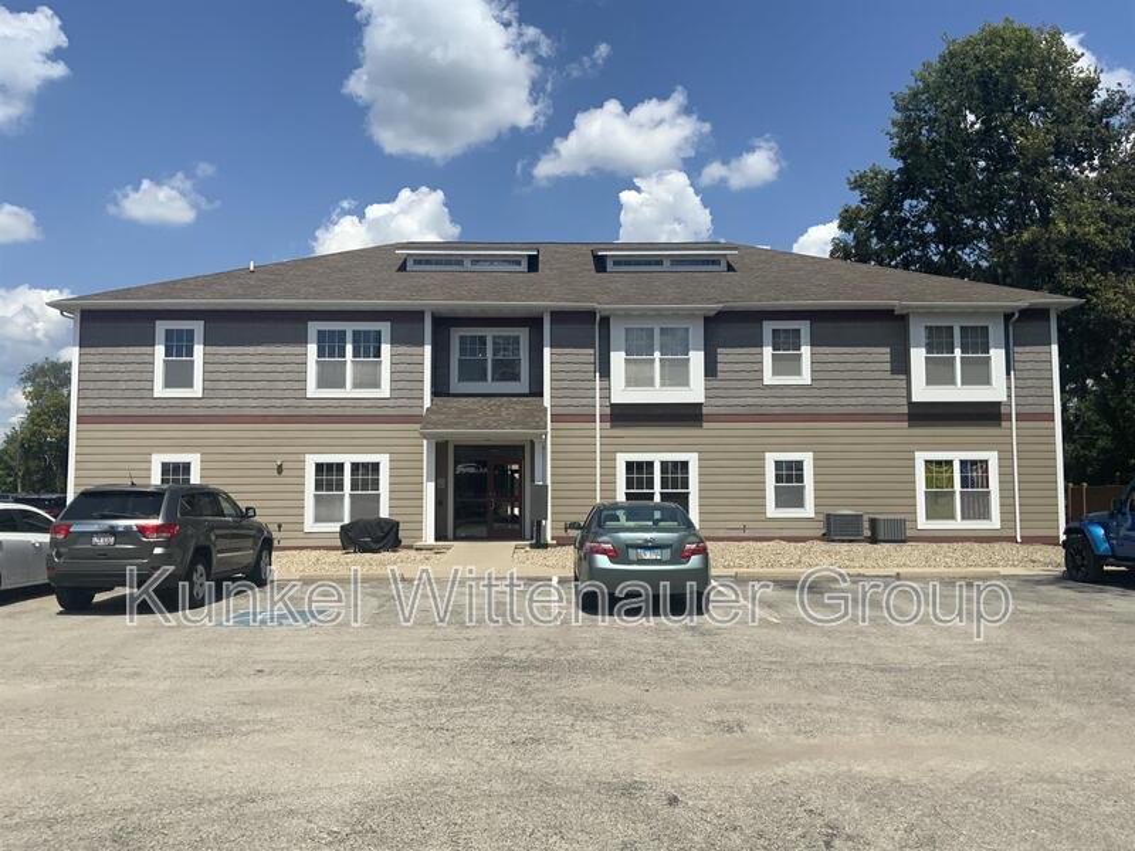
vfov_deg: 48.2
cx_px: 568
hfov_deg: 61.7
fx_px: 951
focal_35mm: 29
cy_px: 426
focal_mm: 3
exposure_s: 1/2801
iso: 20
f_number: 1.8
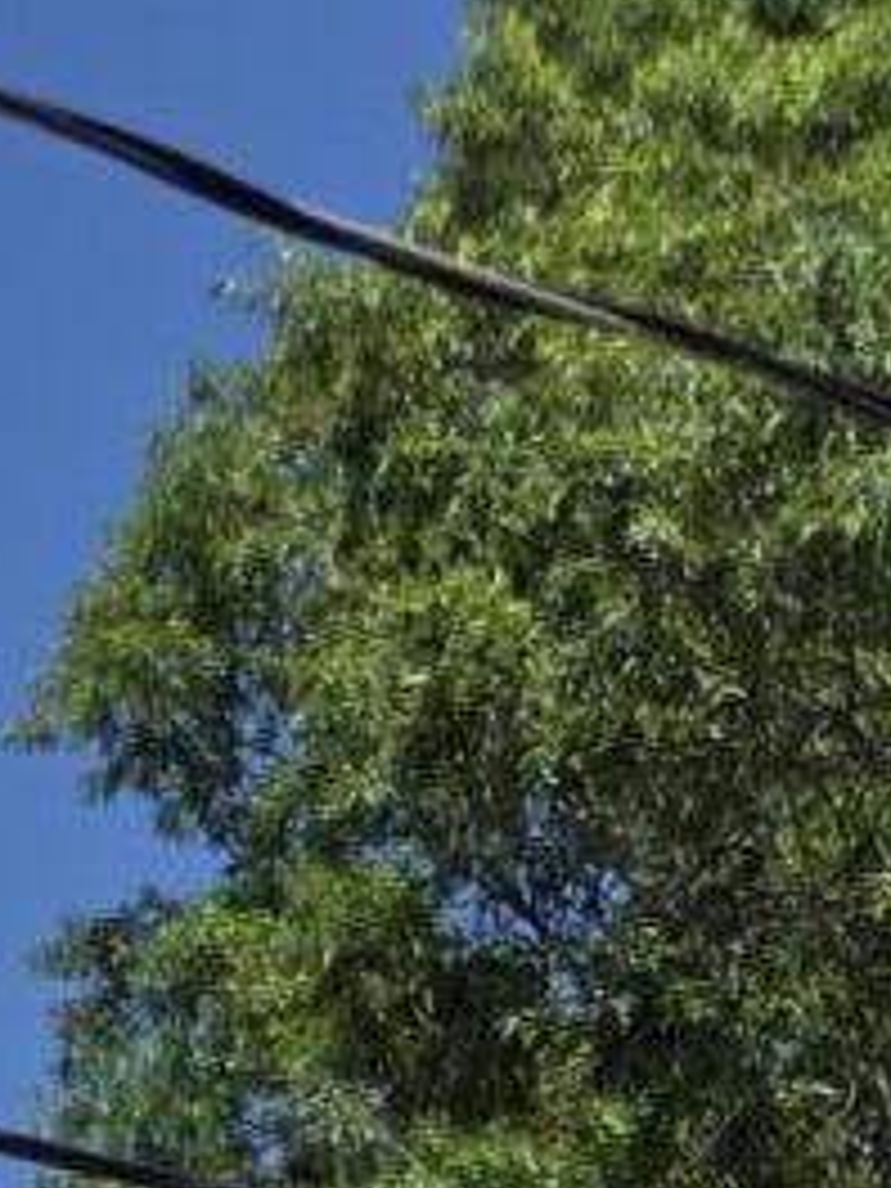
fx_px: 5972
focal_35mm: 174
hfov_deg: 8.5
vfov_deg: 8.2
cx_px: 27
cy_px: 4320
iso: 80
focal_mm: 6.3
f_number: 1.7
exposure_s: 1/6150
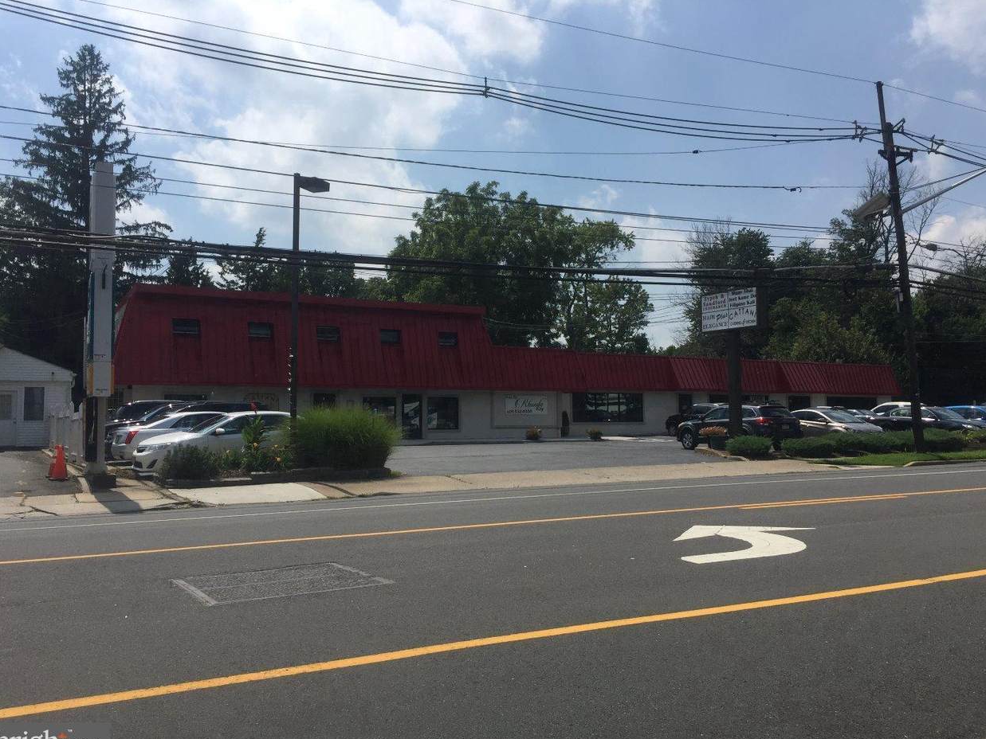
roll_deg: -0.8
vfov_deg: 46.8
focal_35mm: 30
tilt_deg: +5.0
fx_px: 855
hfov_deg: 60.0
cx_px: 496
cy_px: 381
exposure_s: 1/4405
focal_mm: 4.15
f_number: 2.2
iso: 32
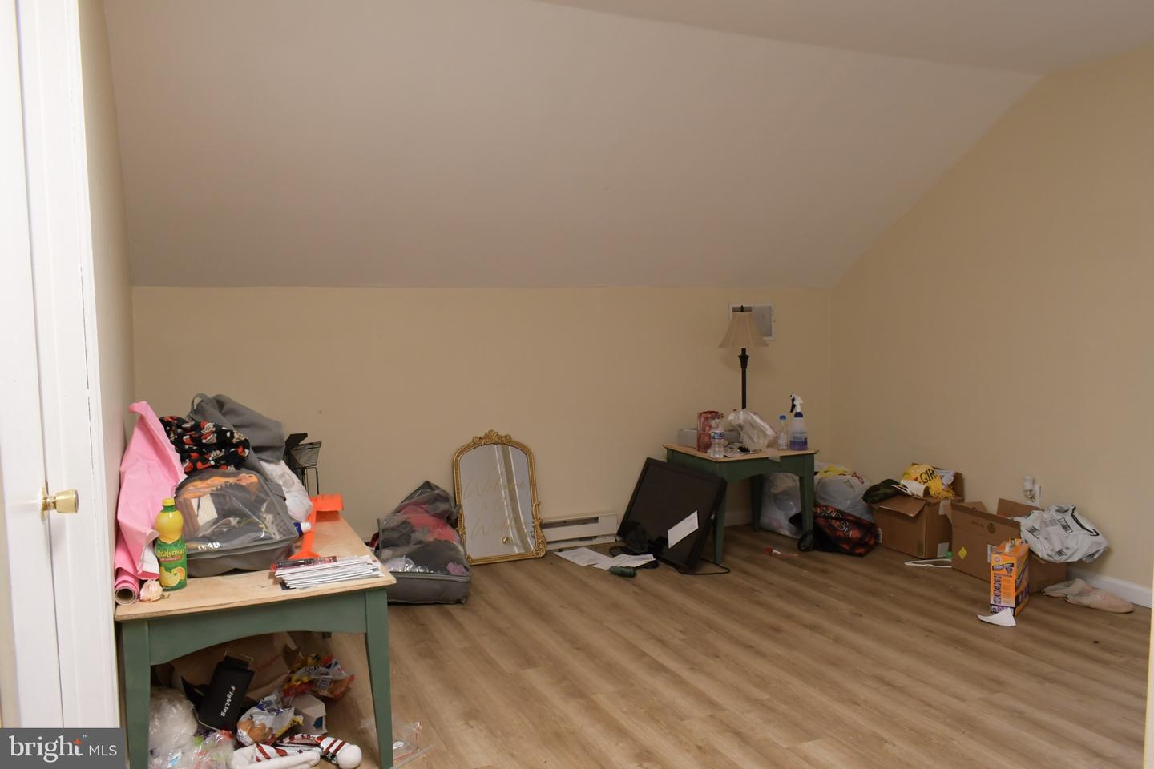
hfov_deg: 67.4
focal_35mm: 27
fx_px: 865
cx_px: 577
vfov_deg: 47.9
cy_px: 384
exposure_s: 1/15
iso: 1000
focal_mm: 18
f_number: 9
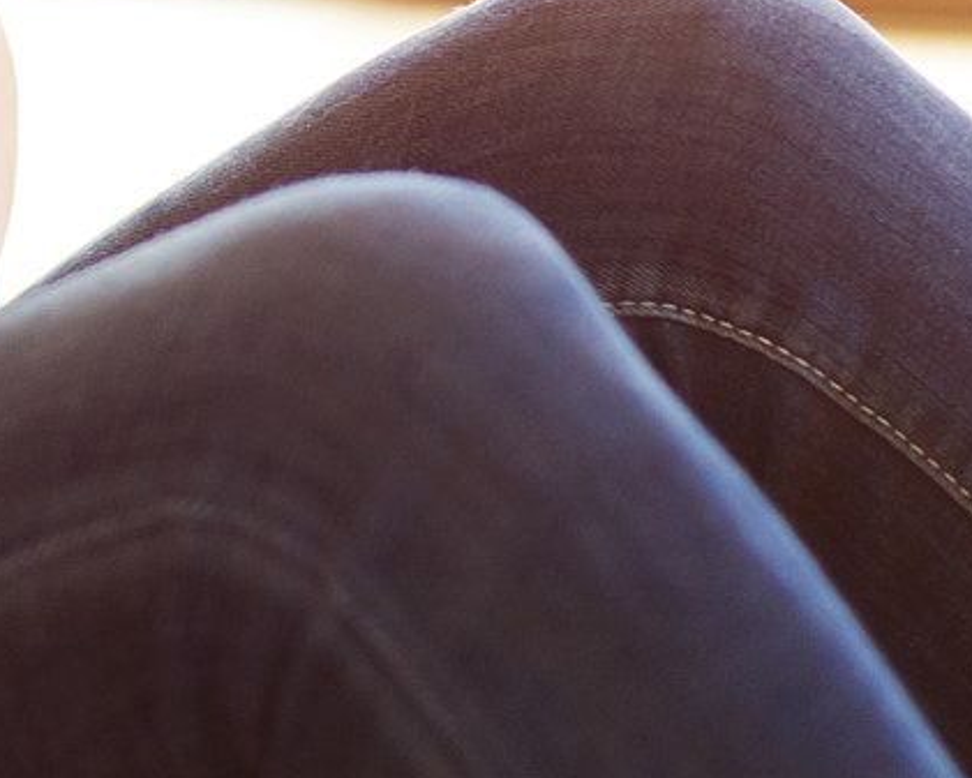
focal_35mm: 228
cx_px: -457
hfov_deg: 8.3
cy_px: -437
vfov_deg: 6.7
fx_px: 6560
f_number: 2.5
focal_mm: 50
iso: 1000
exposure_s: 1/250
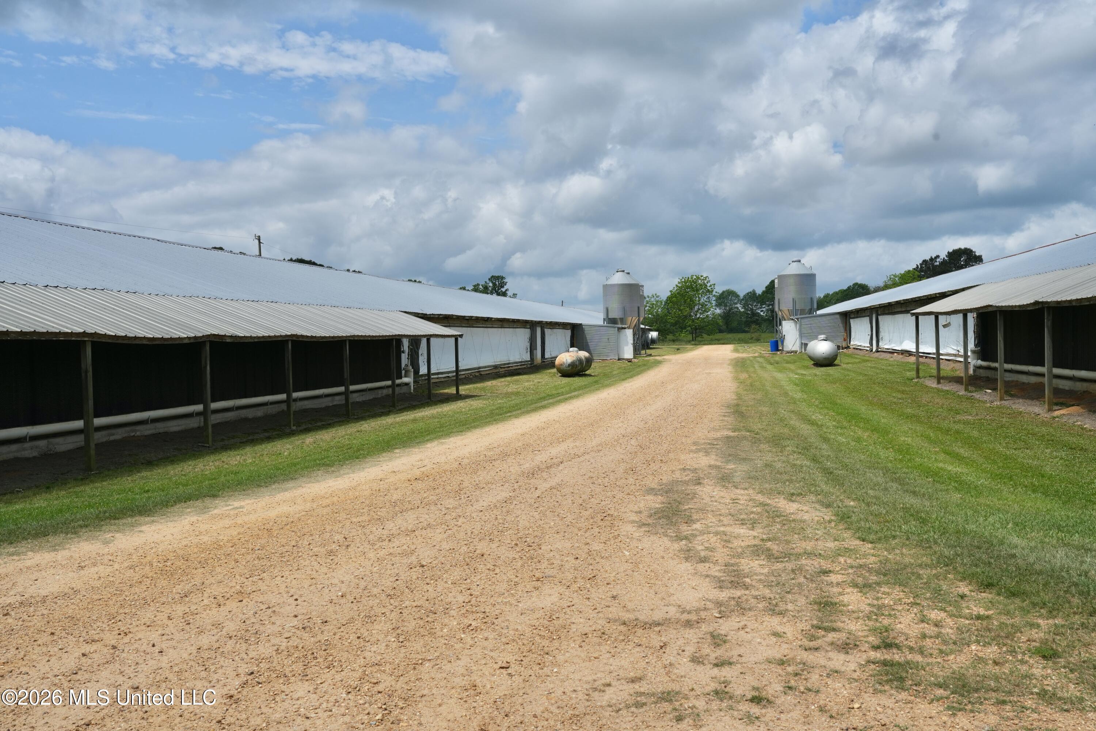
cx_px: 548
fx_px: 1005
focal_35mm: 33
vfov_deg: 40.0
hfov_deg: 57.2
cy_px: 366
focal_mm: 33
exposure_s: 1/640
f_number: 11
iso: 320
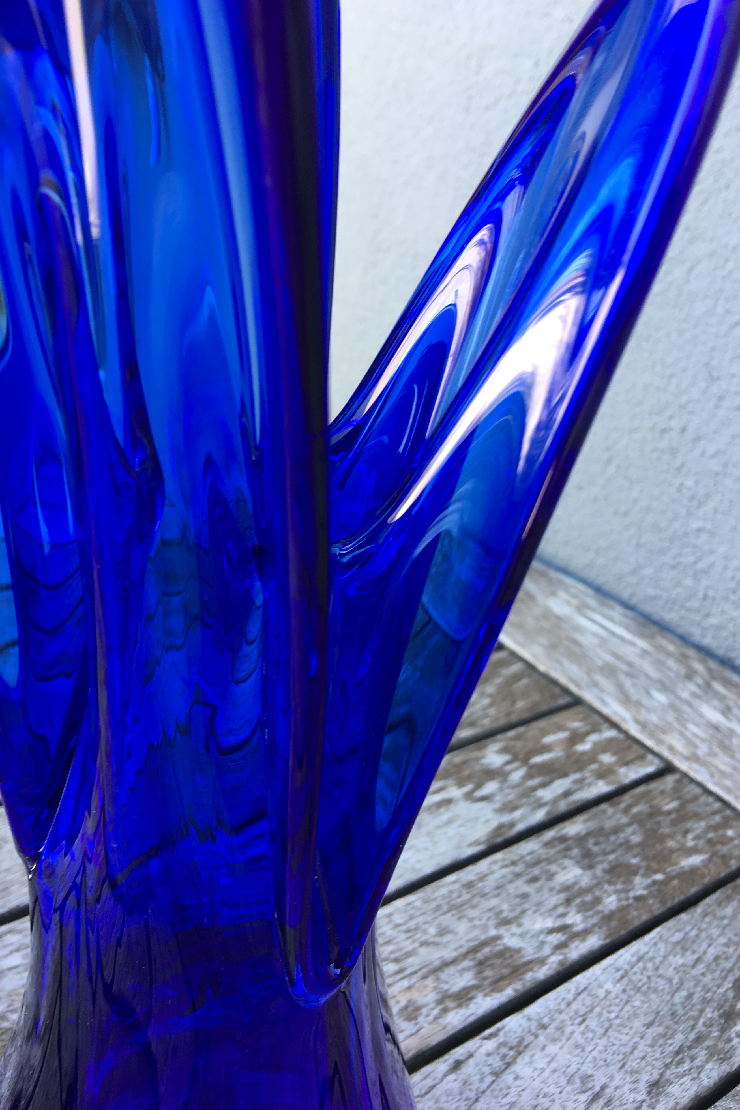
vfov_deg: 60.3
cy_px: 553
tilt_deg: -25.2
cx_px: 339
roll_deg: -7.7
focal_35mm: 31
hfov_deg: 42.3
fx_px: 956
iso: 25
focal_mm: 4.15
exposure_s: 1/50
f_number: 2.2
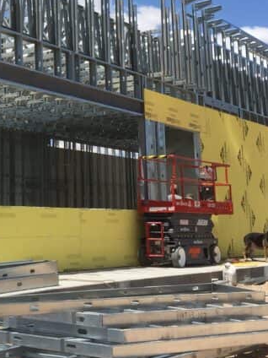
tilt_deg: +10.0
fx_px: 723
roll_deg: +0.5
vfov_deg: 27.4
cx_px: -11
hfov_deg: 20.2
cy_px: 91
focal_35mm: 70
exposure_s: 1/2639
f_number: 2.2
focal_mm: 4.15
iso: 32
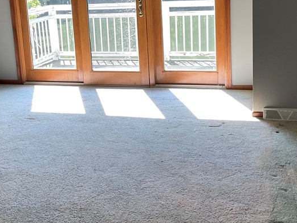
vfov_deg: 25.5
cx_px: 132
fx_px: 489
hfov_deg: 33.7
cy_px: 65
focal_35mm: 57
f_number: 1.8
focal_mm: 3
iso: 50
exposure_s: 1/120
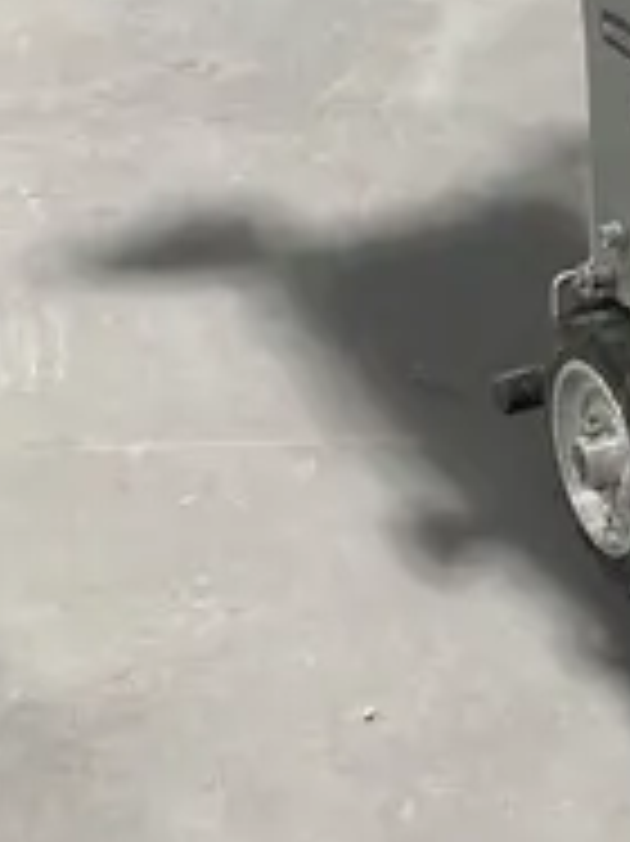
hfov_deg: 14.3
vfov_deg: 19.2
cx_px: 639
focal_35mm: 102
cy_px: 268
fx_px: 2478
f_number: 1.8
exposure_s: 1/60
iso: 100
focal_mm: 4.25
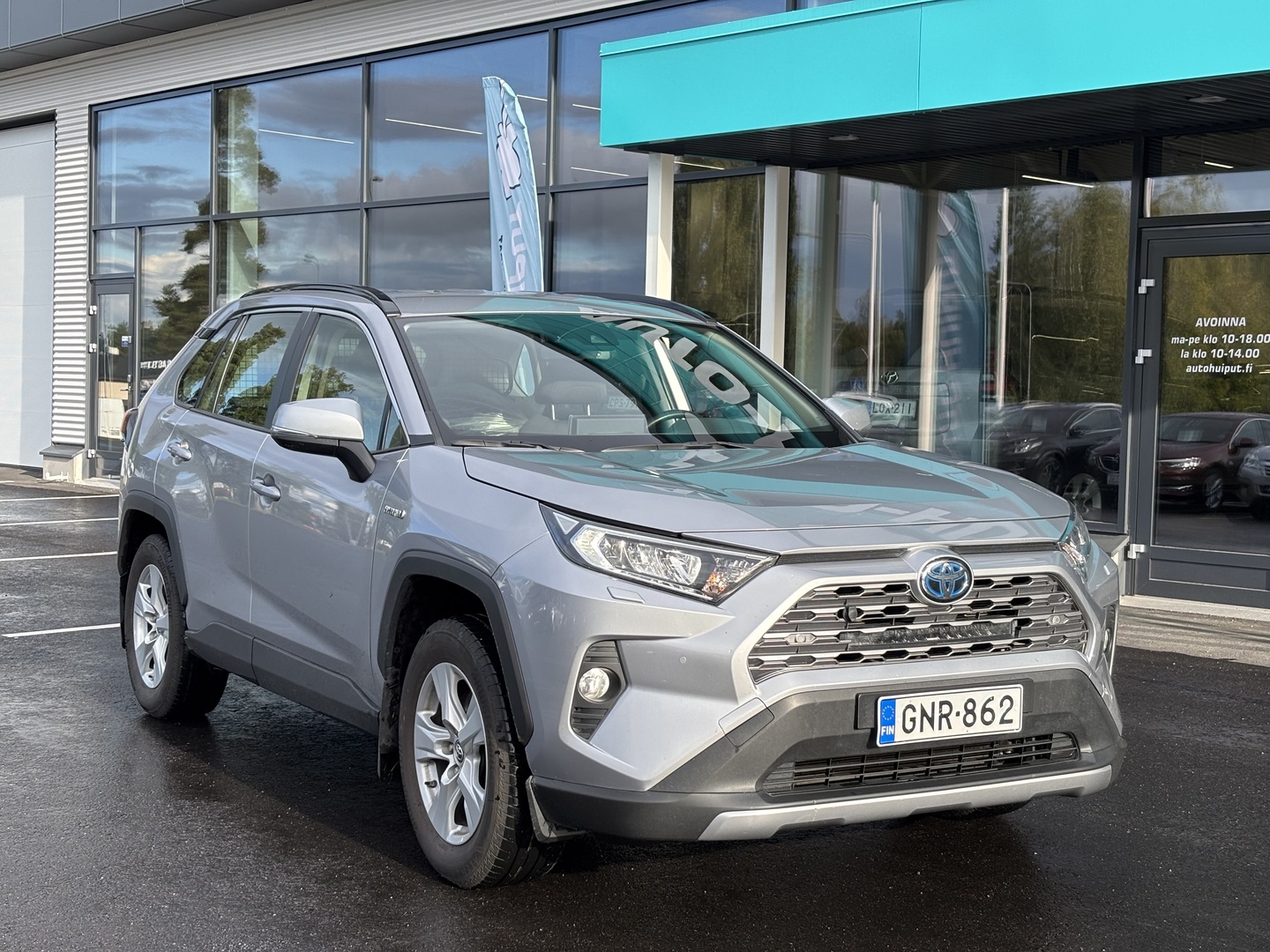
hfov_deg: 36.8
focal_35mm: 52
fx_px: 1908
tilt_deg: -3.3
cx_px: 635
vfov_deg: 28.0
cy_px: 476
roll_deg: -1.2
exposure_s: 1/851
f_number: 1.6
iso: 32
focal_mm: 5.96
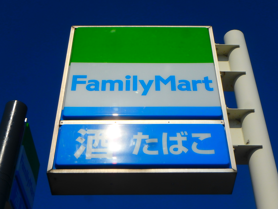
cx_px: 139
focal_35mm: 53
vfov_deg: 27.5
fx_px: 426
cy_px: 104
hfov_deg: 36.2
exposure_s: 1/800
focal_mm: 9.4
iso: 125
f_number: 8.6
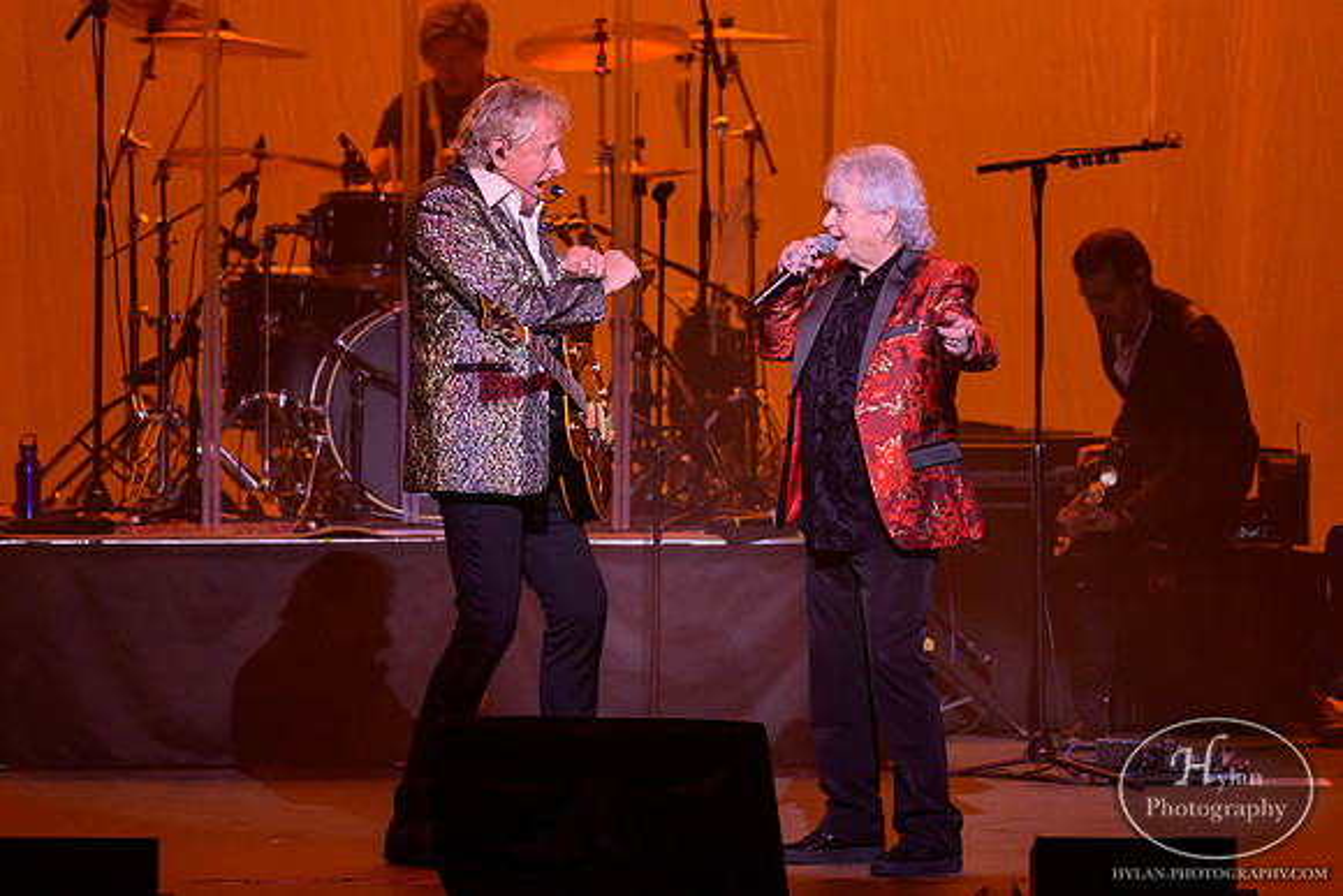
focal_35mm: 365
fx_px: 13620
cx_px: 740
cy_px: 370
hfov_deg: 5.6
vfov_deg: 3.8
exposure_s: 1/320
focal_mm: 300
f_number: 4
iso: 1100
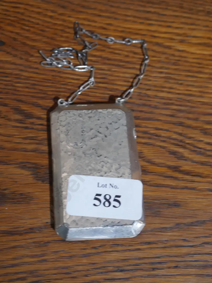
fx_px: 473
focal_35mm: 58
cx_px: 106
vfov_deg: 33.2
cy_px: 142
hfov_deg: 25.3
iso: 800
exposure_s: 1/60
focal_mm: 29
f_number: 5.4
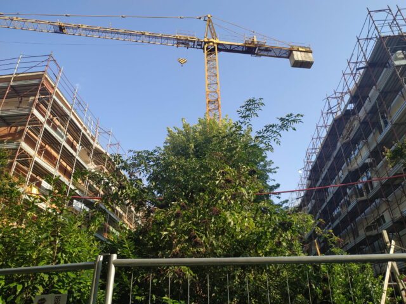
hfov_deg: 71.6
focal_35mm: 24
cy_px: 152
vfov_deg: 56.8
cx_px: 203
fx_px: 281
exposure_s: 1/900
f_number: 1.9
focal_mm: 3.94
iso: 100
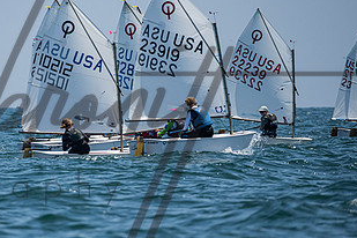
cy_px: 101
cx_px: 68
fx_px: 7447
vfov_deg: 1.8
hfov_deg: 2.7
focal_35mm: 751
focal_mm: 400
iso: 500
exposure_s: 1/2500
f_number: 8
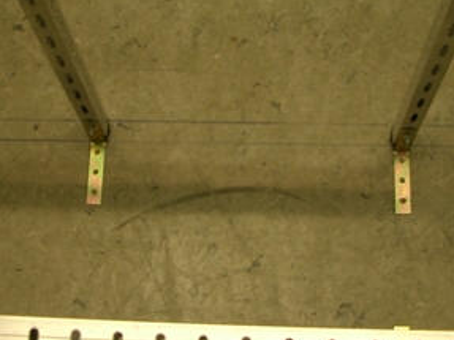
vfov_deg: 18.8
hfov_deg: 25.0
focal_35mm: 78
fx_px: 1023
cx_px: 215
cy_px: 111
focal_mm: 5.8
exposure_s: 1/20
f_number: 2.6
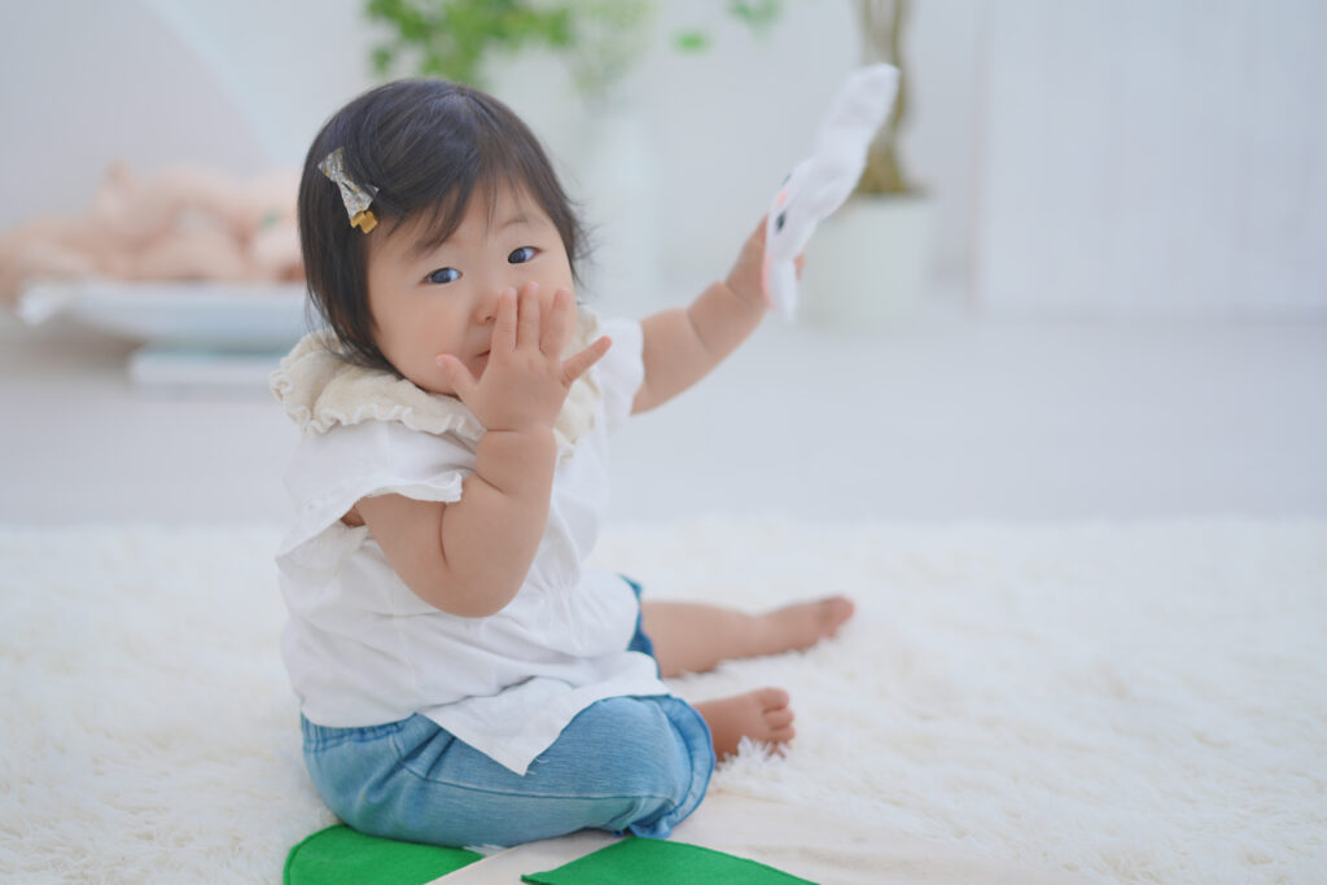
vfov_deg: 27.0
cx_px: 664
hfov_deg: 39.6
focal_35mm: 50
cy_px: 442
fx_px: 1843
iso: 100
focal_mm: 50
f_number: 2
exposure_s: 1/125
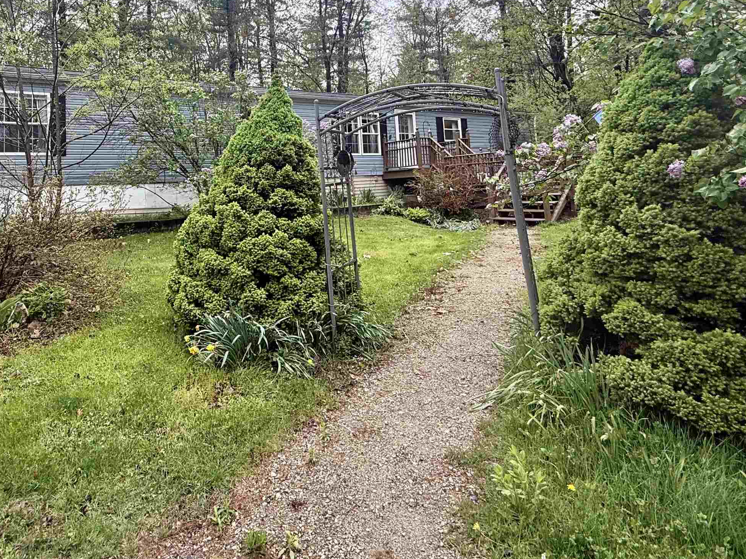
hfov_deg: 75.2
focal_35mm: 22
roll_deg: +2.8
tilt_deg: +5.8
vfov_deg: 58.5
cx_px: 284
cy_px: 153
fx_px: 474
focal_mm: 2.22
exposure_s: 1/335
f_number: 2.2
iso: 64
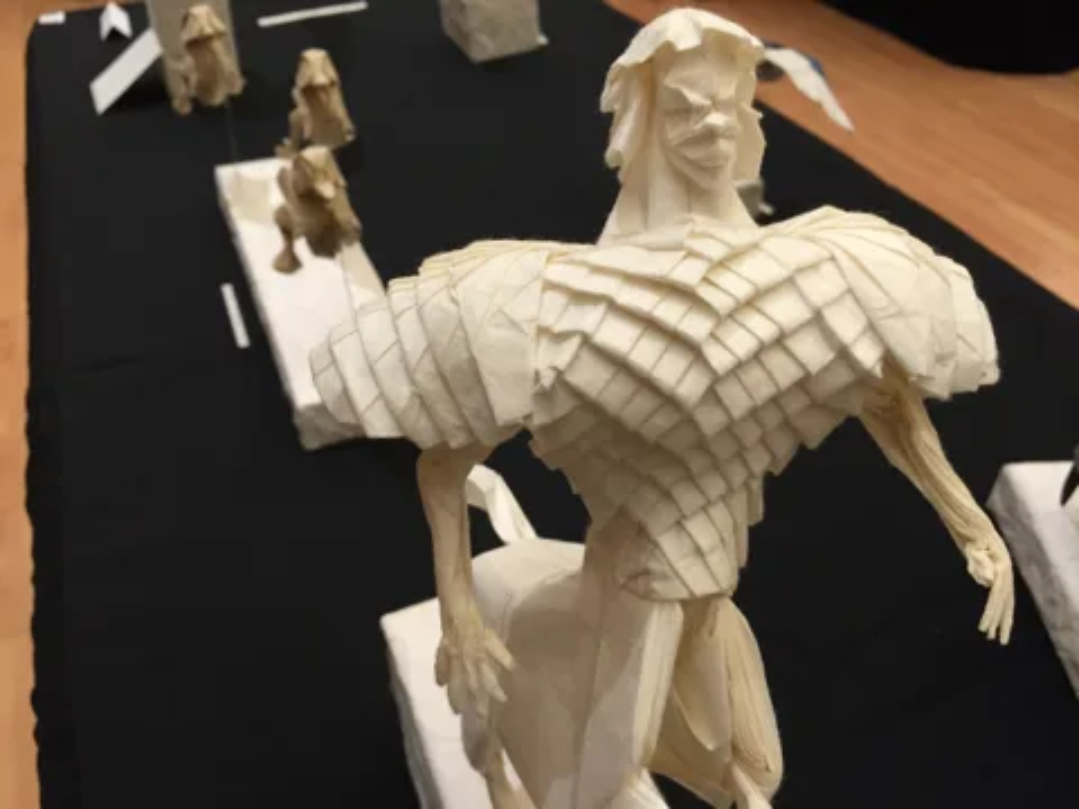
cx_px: 540
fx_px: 904
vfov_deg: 48.2
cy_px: 404
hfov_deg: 61.7
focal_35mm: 29
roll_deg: +1.5
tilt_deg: -40.3
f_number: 2.2
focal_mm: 4.15
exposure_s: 1/30
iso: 100
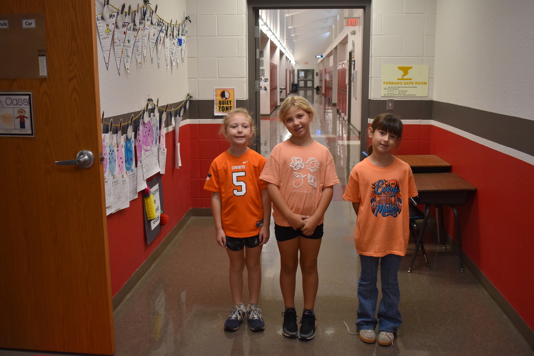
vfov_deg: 36.9
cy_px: 178
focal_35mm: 36
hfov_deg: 53.1
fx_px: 534
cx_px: 267
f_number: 3.8
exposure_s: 1/125
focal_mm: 24
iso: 900
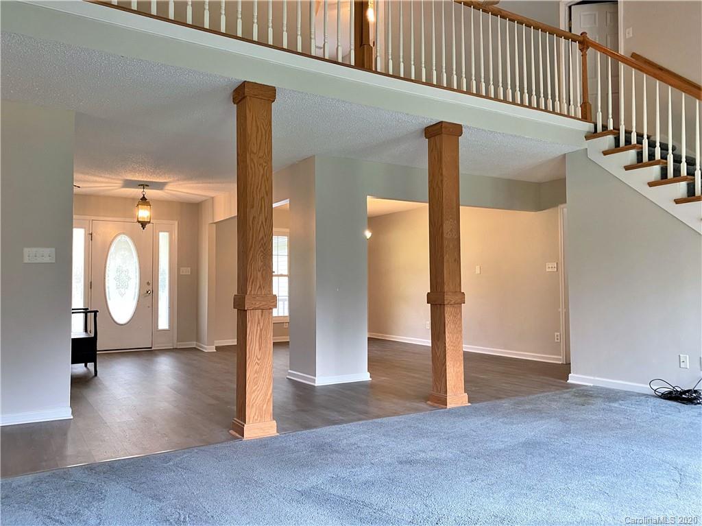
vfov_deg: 53.0
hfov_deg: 67.3
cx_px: 351
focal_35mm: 26
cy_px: 263
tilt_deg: +2.0
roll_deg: +1.0
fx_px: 527
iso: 160
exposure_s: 1/60
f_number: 1.8
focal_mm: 4.25
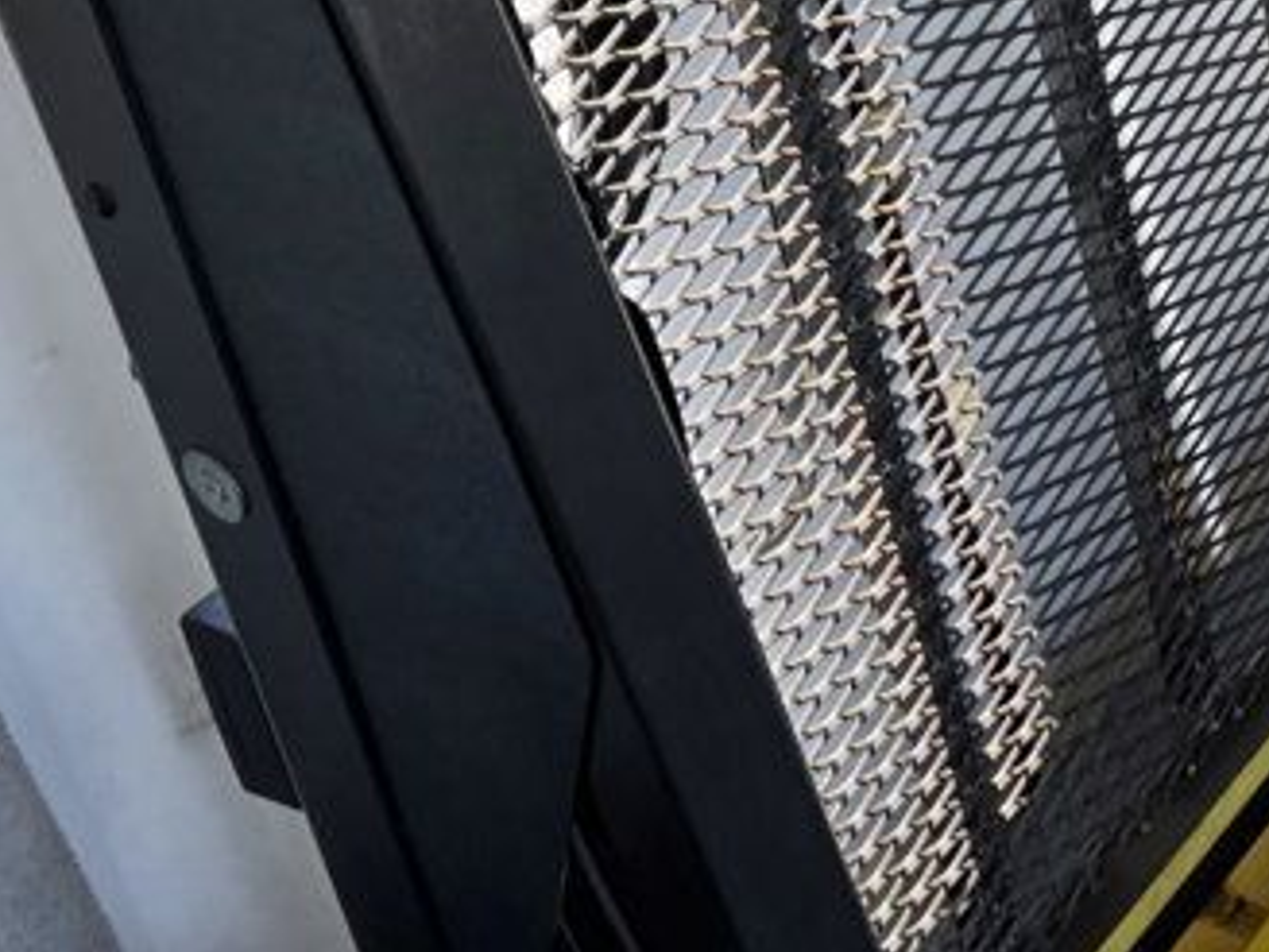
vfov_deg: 18.7
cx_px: 1358
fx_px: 2749
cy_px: -159
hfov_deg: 24.4
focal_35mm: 75
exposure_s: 1/121
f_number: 1.78
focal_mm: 6.76
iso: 160
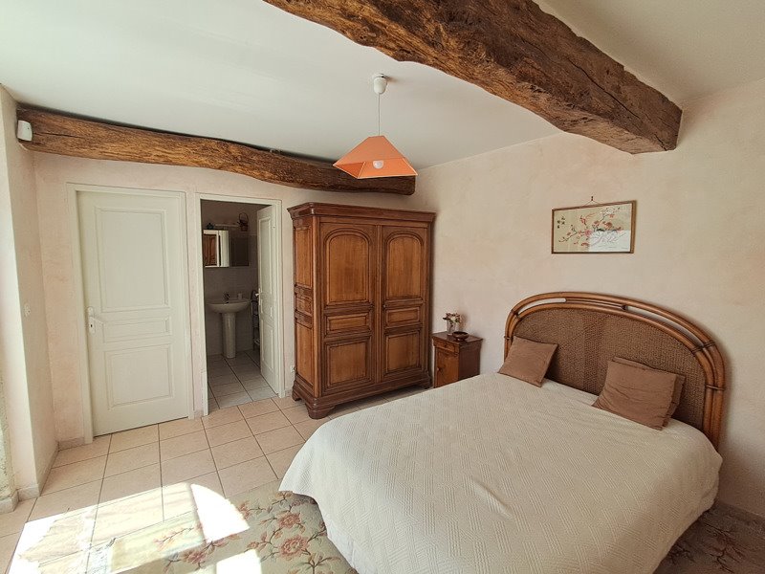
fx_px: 354
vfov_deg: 78.1
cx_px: 382
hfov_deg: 94.5
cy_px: 287
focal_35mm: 16
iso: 40
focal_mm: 1.64
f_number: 2.2
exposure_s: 1/259
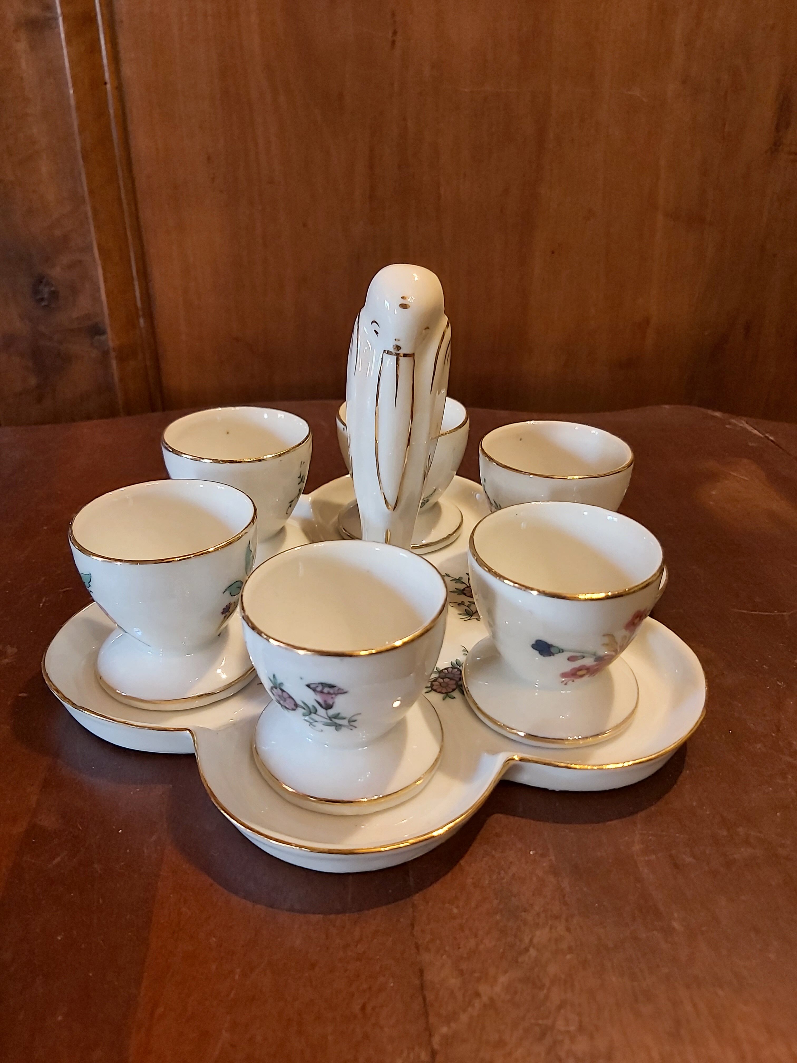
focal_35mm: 26
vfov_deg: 67.3
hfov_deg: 53.1
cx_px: 398
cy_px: 532
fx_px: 798
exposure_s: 1/33
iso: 250
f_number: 1.7
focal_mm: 3.92
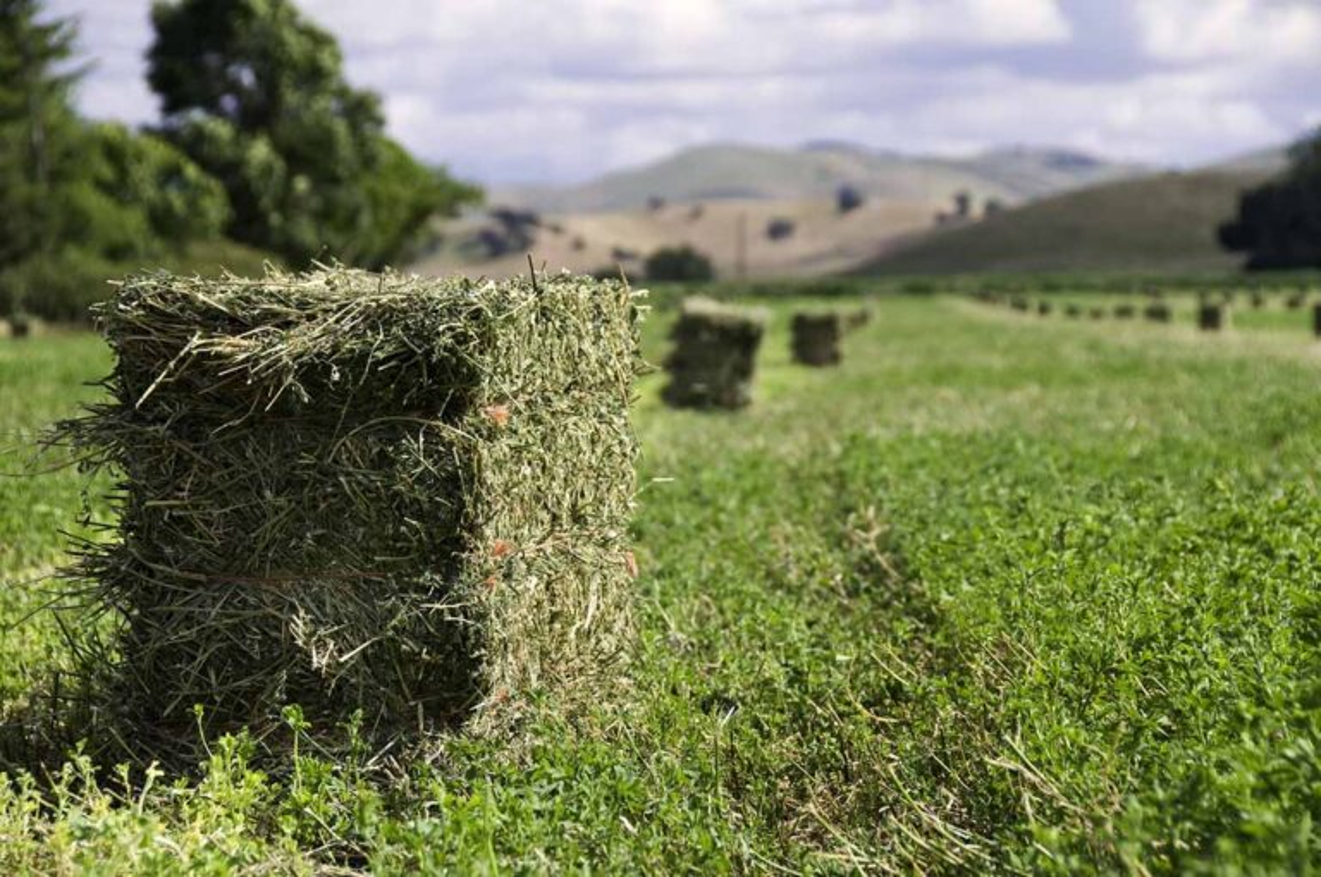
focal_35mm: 158
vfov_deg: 8.7
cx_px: 660
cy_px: 438
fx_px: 5772
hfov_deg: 13.1
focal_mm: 105
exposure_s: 1/200
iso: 100
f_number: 7.1
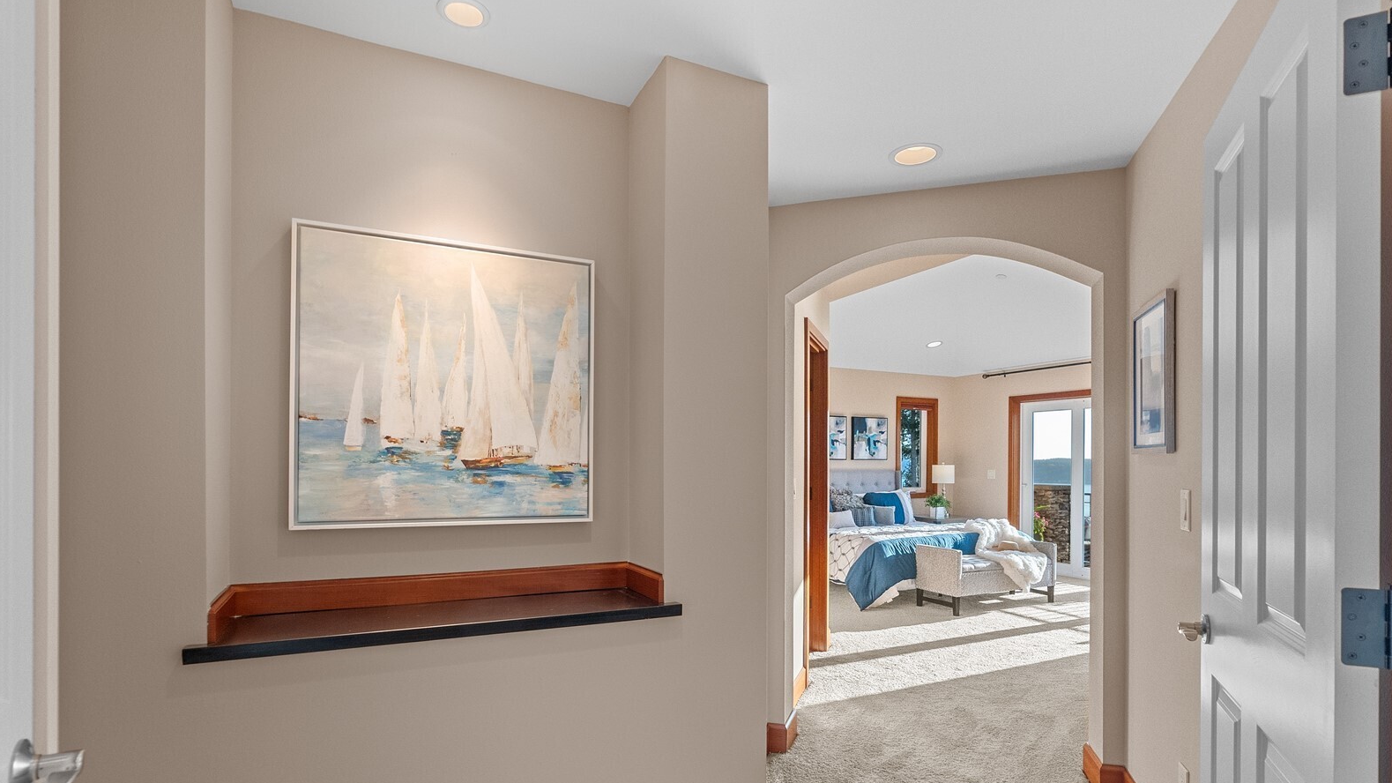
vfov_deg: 60.4
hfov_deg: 92.7
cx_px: 701
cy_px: 477
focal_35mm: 18
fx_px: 664
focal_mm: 16
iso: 1600
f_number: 7.1
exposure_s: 1/8
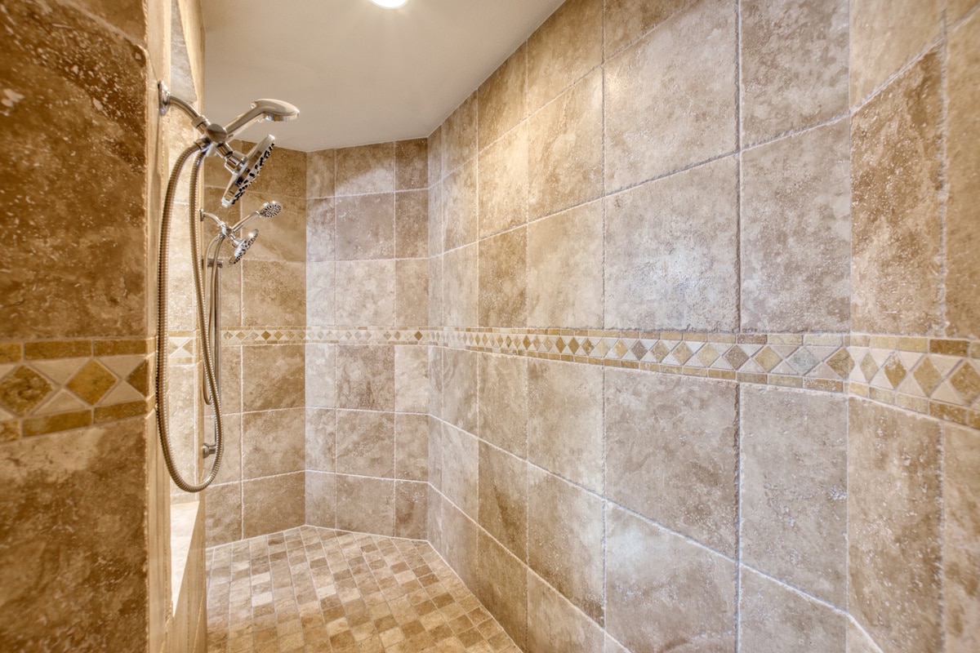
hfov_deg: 100.4
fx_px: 408
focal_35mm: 15
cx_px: 490
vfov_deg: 77.3
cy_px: 326
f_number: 8
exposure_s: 1/5
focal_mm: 10
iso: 400
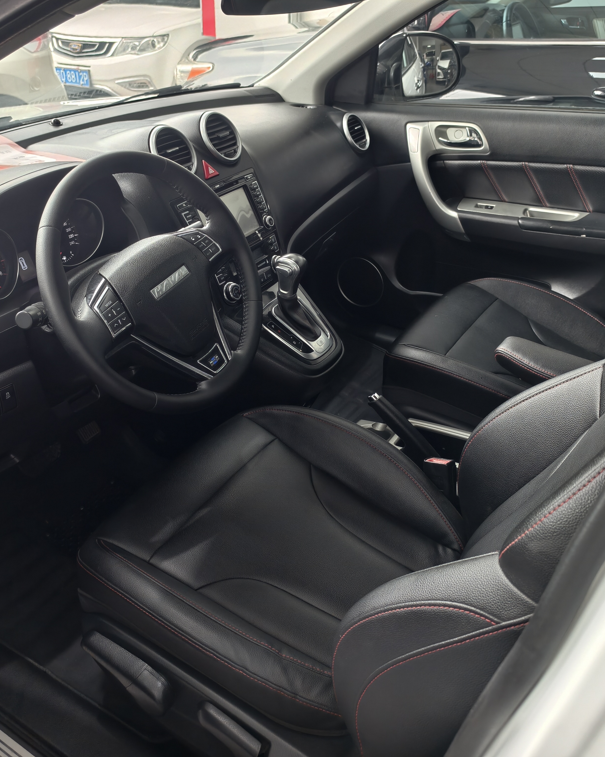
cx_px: 263
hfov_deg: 48.4
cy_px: 378
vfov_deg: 58.8
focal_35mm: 30
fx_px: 671
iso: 260
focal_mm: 5.6
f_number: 1.57
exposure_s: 1/100
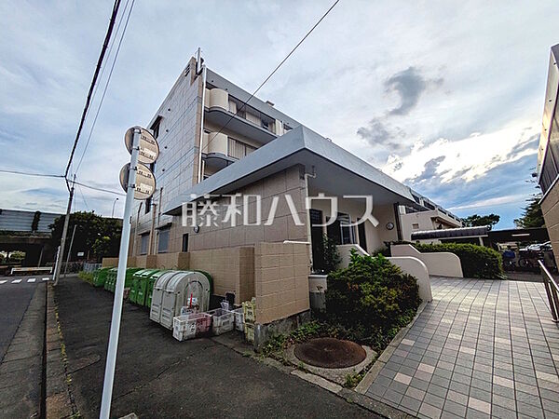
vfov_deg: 85.7
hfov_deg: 102.1
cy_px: 210
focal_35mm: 14
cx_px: 280
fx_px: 226
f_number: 2.2
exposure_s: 1/2469
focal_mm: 1.83
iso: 48
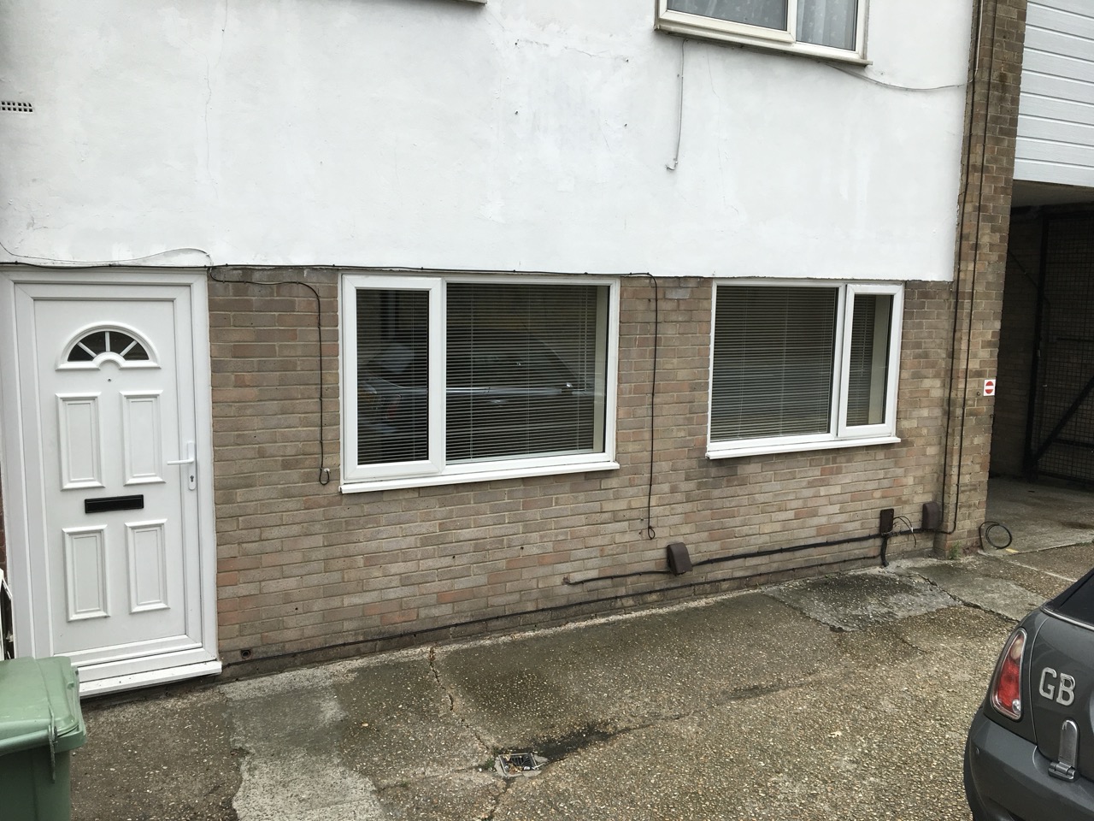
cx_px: 547
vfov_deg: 48.2
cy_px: 410
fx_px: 917
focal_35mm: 29
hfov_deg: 61.7
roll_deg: -0.8
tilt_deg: -8.2
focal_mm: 4.15
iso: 25
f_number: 2.2
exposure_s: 1/999
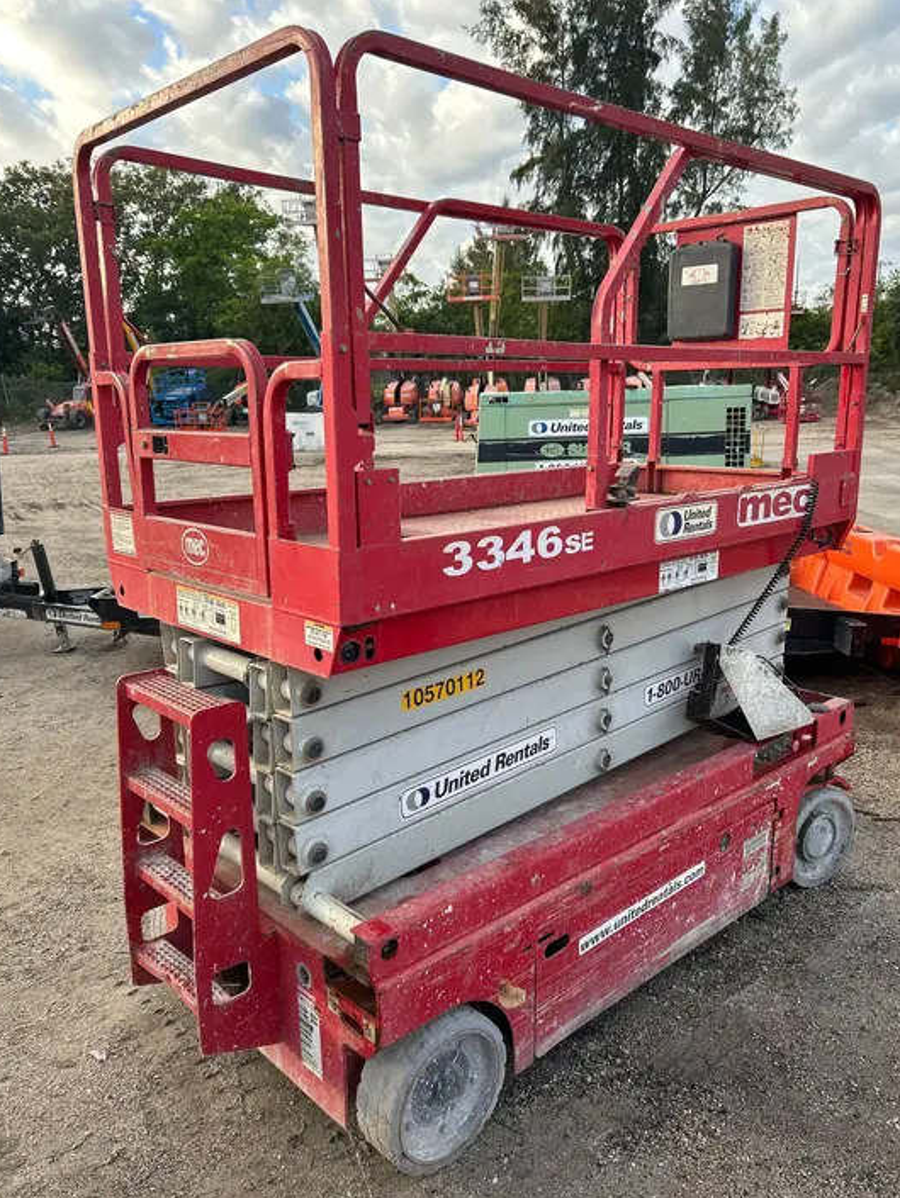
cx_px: 457
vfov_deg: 65.3
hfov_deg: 51.4
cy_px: 605
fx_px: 935
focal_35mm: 27
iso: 50
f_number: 1.5
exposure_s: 1/567
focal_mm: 5.7
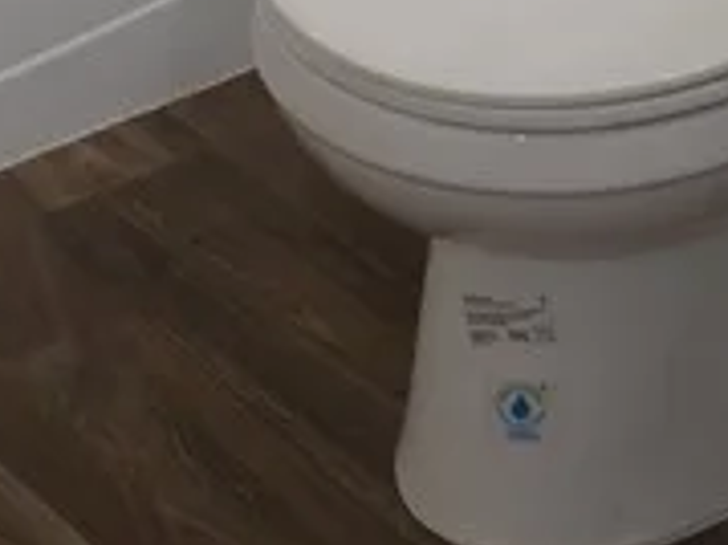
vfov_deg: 8.9
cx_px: 262
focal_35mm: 160
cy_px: -423
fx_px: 3363
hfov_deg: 12.3
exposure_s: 1/50
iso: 200
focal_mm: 14
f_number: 3.5
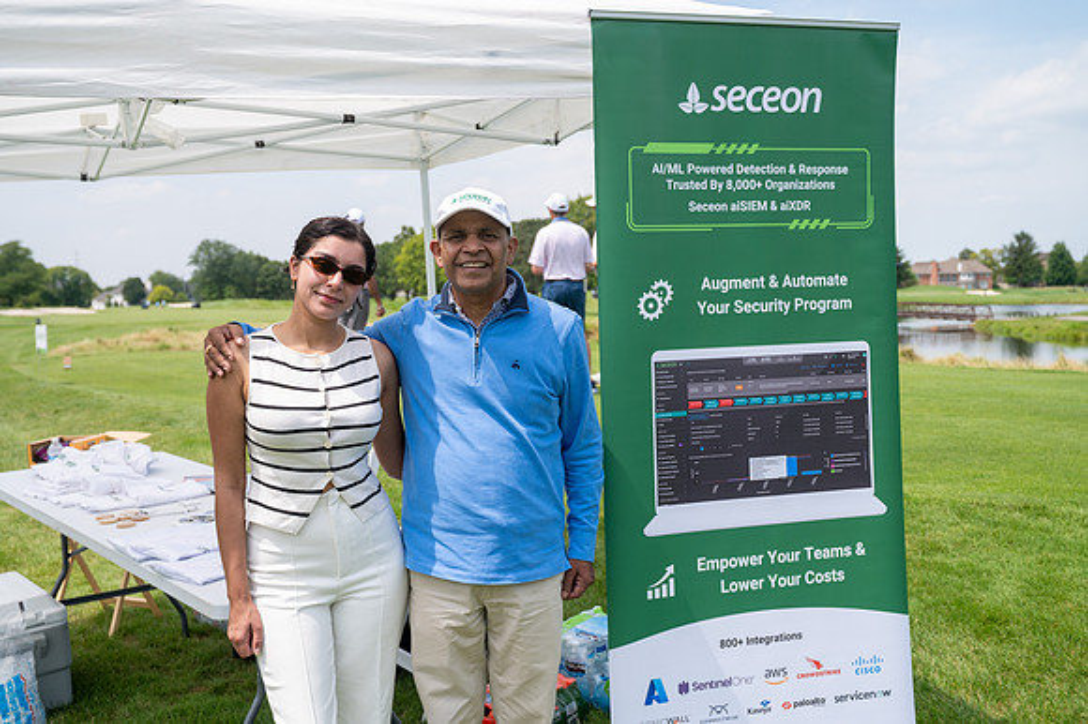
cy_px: 362
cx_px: 544
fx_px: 1238
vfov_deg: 32.6
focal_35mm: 41
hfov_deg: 47.4
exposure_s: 1/1000
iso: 250
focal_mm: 41
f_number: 5
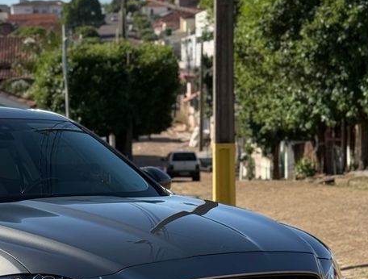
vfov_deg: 14.7
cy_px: 275
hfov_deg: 19.1
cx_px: 9
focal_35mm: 100
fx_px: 1068
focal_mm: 6.76
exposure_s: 1/4098
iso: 64
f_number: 1.78
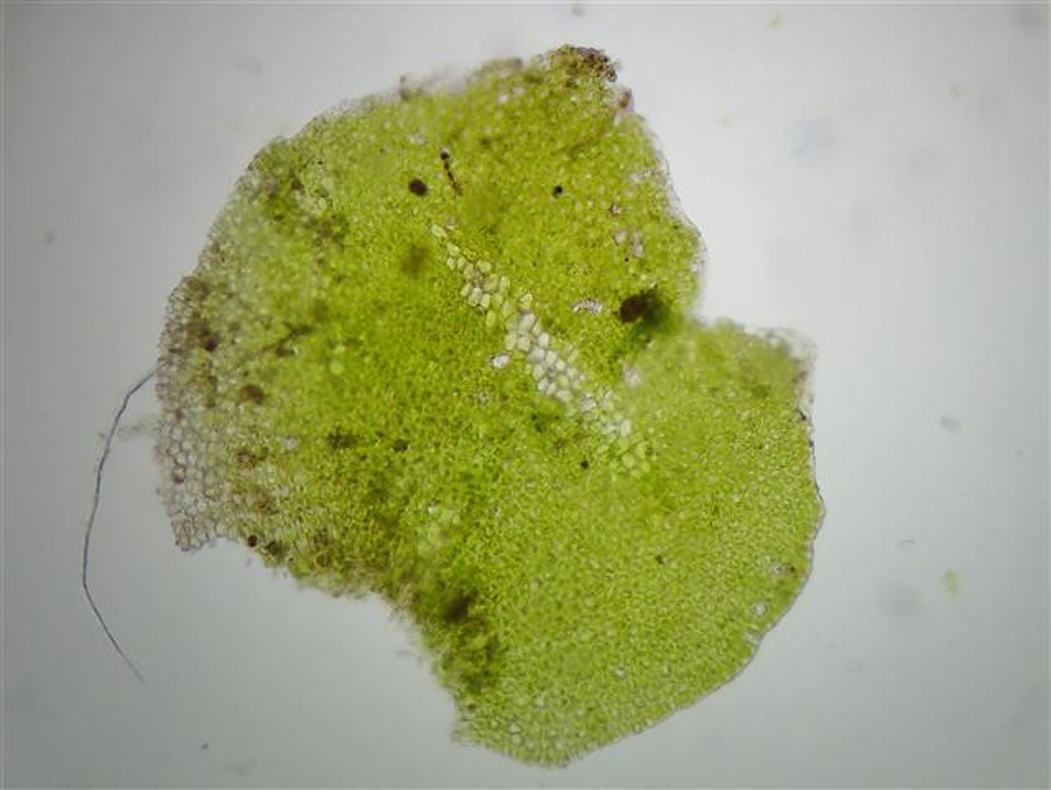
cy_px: 395
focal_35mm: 40
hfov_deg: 46.8
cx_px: 526
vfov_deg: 36.0
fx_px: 1215
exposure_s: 1/50
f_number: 2.8
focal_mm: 7.34
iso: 200
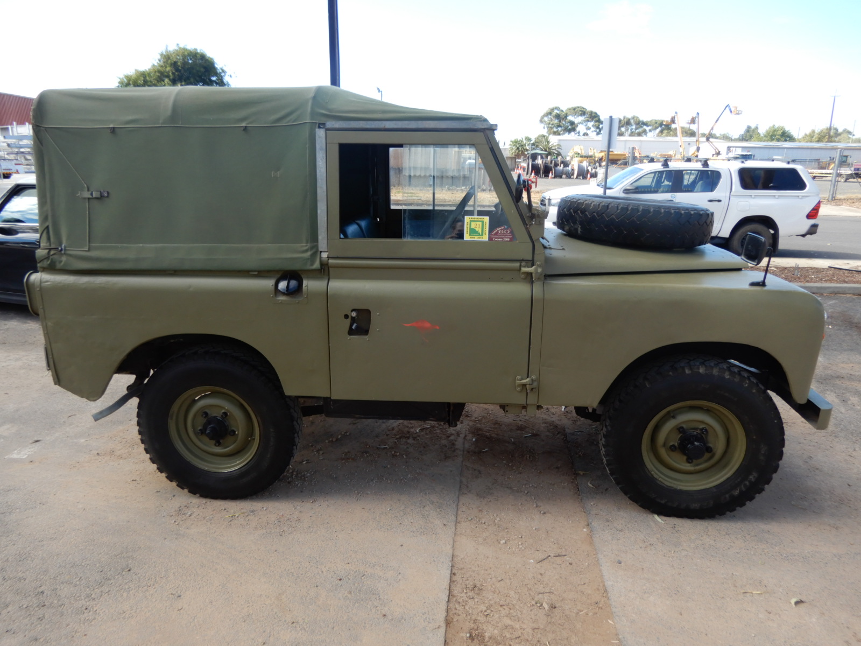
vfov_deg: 56.8
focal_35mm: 24
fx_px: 597
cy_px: 323
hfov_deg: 71.6
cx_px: 430
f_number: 3.4
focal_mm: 4.3
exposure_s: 1/200
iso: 80
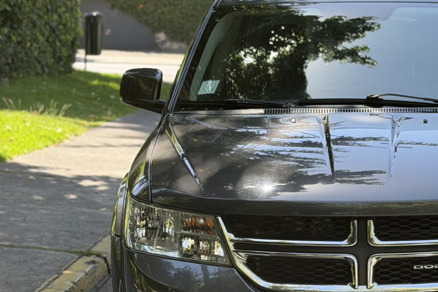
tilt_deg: -8.3
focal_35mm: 101
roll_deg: -1.4
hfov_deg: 20.0
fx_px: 1229
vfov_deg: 13.5
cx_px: 345
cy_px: 216
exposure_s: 1/687
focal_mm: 6.76
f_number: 1.78
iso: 64
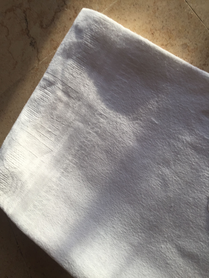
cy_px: 139
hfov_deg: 48.2
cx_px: 104
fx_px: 233
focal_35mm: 29
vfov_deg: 61.7
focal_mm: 4.15
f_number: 2.2
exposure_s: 1/50
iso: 32
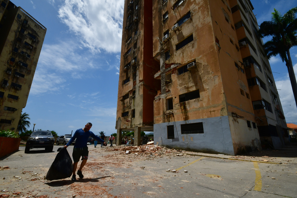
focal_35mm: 15
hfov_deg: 100.4
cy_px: 99
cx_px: 148
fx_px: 124
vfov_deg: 77.3
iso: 250
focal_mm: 10
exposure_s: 1/320
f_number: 22
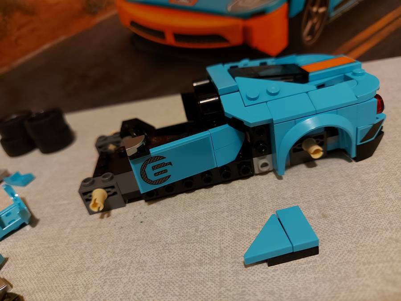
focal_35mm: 24
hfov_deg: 71.6
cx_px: 200
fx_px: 278
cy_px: 150
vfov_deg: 56.8
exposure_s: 1/25
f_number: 1.8
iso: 200
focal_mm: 5.23
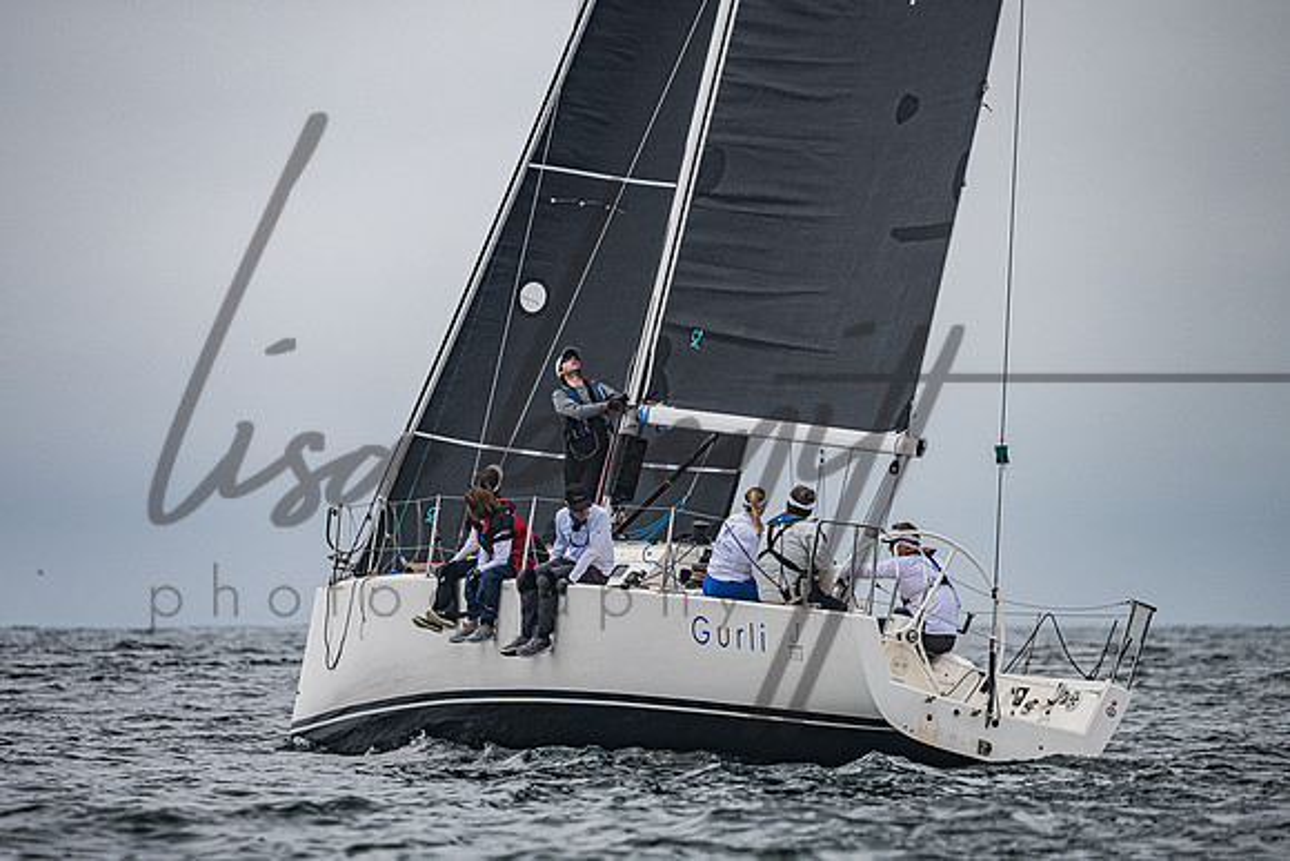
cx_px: 615
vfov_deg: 3.8
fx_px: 12963
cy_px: 402
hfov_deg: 5.7
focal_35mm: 362
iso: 400
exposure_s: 1/6400
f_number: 5.3
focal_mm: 280
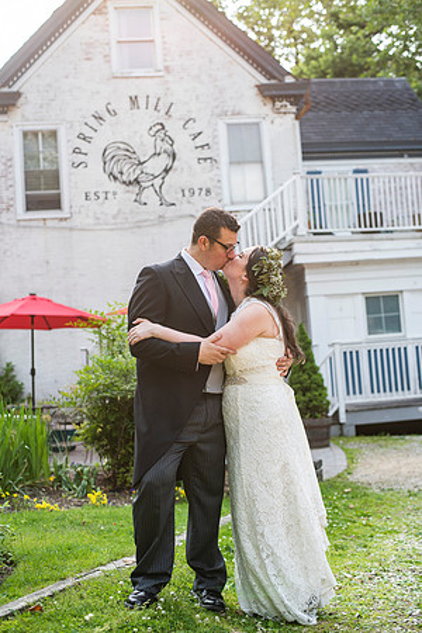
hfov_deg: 27.0
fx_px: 879
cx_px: 211
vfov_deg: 39.6
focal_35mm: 50
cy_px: 316
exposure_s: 1/1250
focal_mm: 50
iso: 400
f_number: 3.2
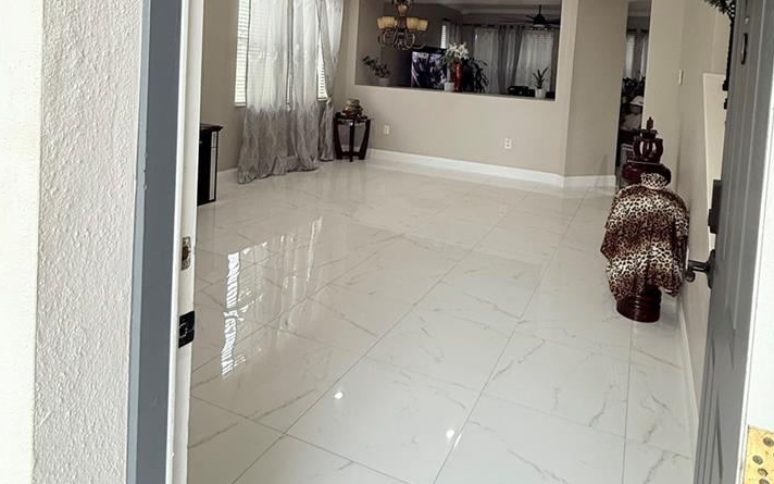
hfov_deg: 72.3
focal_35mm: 25
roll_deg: -3.8
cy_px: 95
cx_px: 430
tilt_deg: -3.0
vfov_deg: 46.6
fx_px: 527
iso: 250
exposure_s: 1/60
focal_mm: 2.22
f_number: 2.2
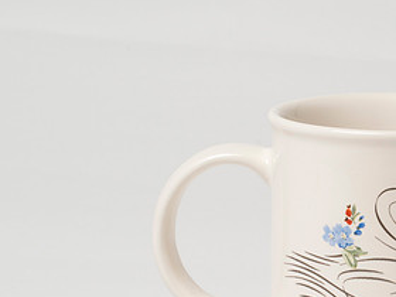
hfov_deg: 13.0
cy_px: 258
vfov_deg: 9.9
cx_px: 388
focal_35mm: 150
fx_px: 1716
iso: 250
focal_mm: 50
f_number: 14
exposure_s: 1/200
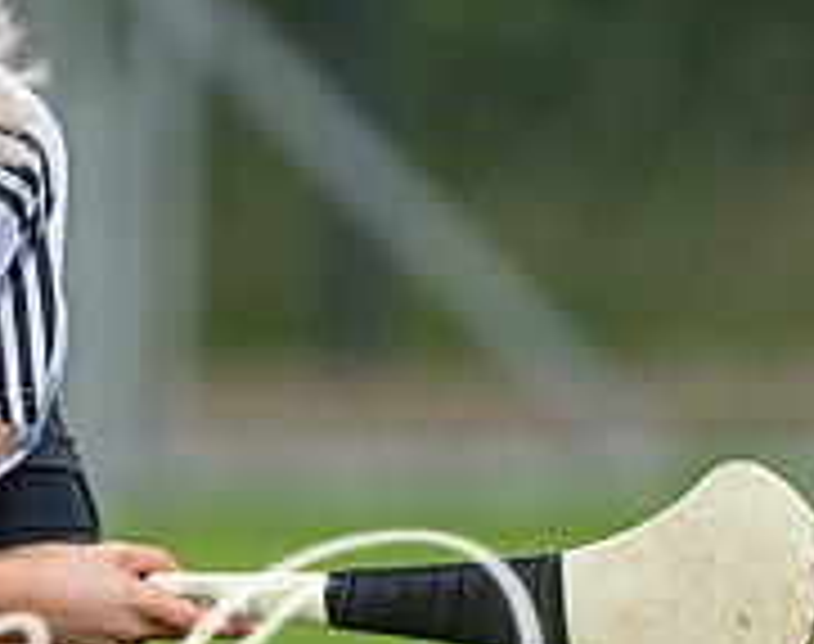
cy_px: 595
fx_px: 45504
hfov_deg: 1.0
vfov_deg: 0.8
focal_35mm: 1898
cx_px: -462
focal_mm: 300
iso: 160
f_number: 2.8
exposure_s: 1/1000
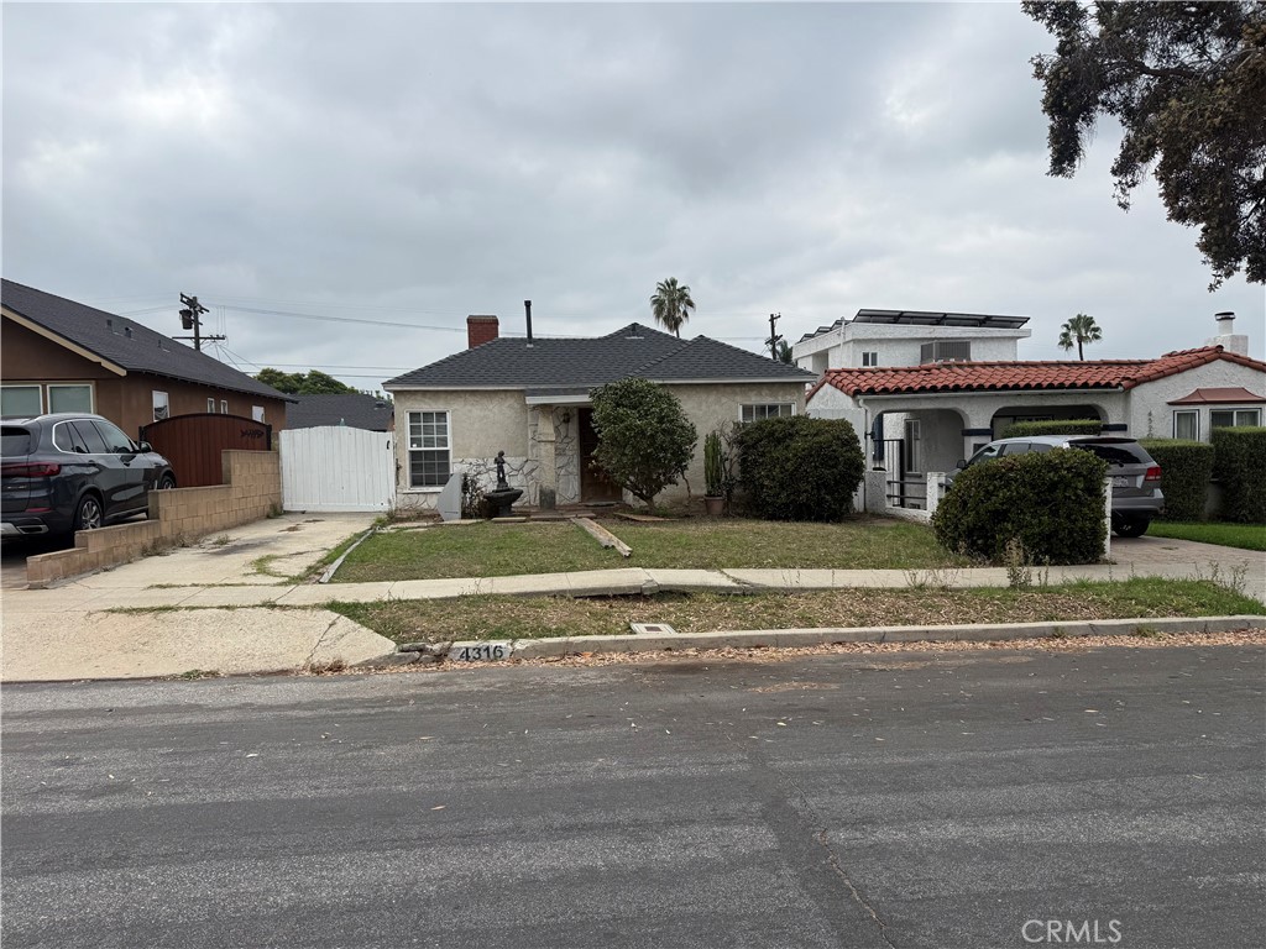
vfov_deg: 56.8
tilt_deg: -2.7
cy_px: 474
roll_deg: +2.1
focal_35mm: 24
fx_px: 878
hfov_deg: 71.6
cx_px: 633
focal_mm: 6.76
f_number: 1.78
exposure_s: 1/4673
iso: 80
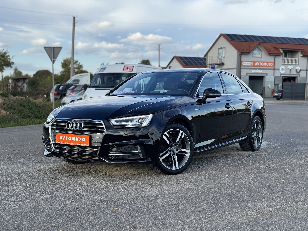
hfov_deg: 39.7
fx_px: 427
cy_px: 116
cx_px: 154
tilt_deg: -4.0
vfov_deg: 30.3
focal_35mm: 48
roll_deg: -0.7
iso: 64
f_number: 1.78
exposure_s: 1/615
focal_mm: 6.76
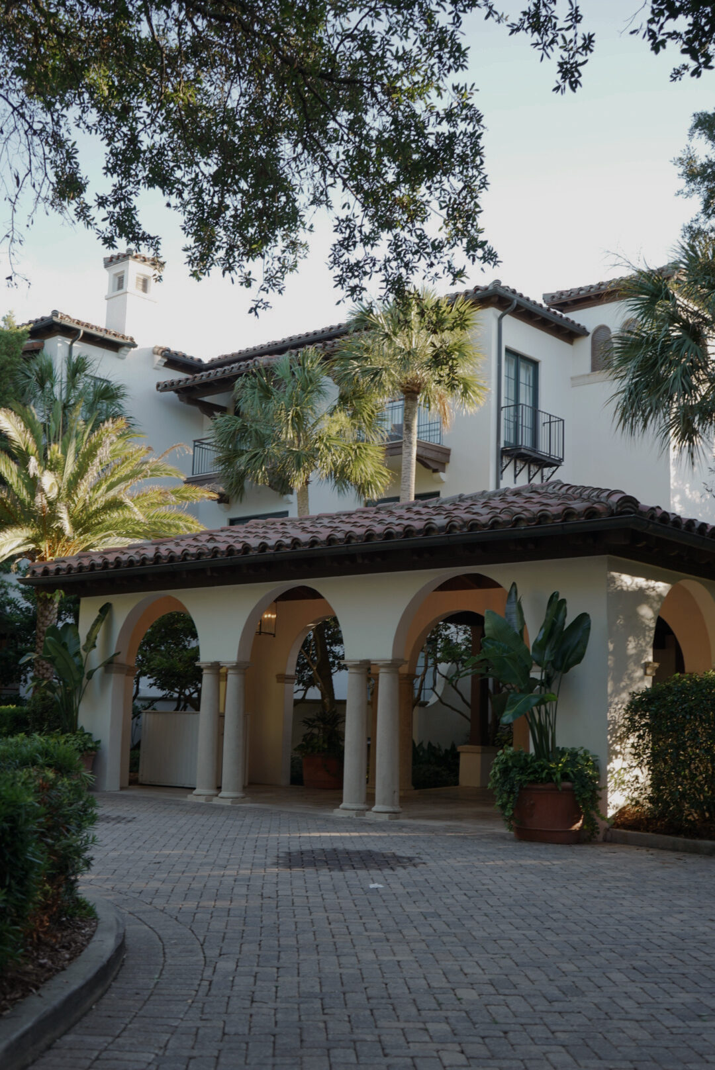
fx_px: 1130
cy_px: 535
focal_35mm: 38
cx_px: 358
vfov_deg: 50.7
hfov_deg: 35.1
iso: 100
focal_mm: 38
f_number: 4
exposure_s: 1/60
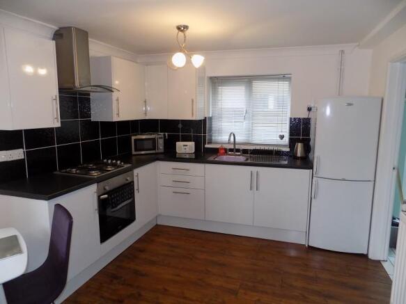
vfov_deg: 58.9
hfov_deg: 73.9
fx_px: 270
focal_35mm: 23
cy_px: 152
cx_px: 203
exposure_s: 1/30
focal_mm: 4
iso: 250
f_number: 3.1
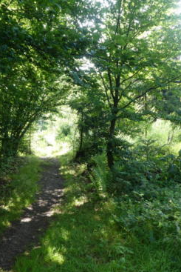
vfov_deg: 55.8
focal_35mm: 34
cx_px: 75
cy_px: 135
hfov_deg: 38.8
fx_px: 256
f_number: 3.3
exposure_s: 1/60
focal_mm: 4.3
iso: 80
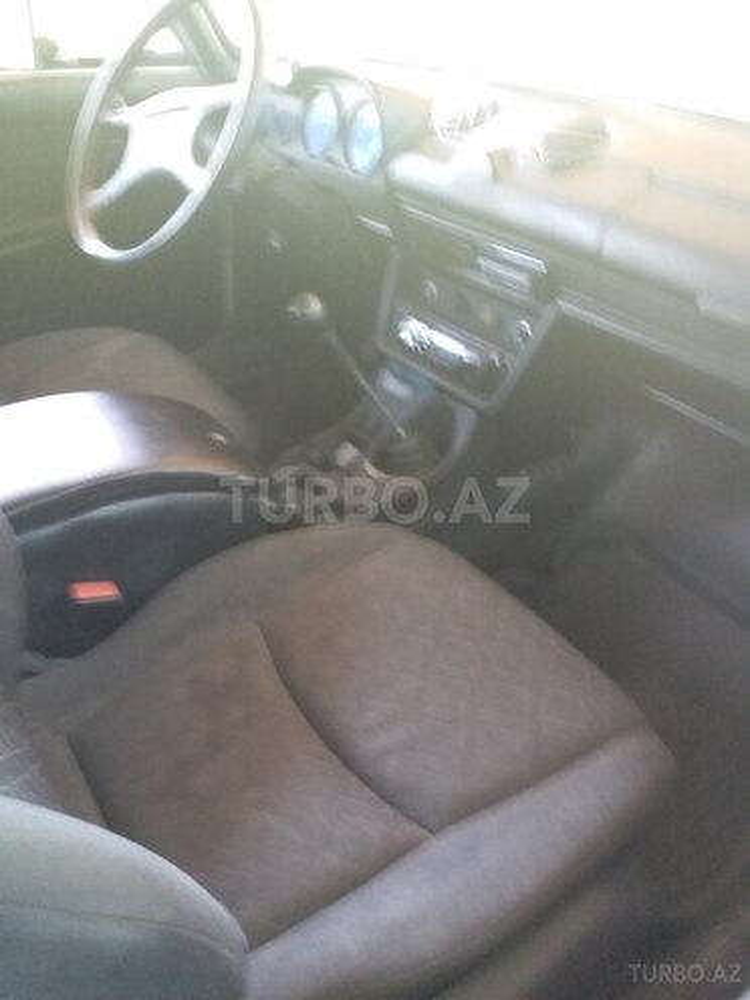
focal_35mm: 27
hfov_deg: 51.4
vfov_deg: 65.3
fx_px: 780
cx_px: 375
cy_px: 500
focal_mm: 3.7
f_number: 1.9
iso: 250
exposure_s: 1/17
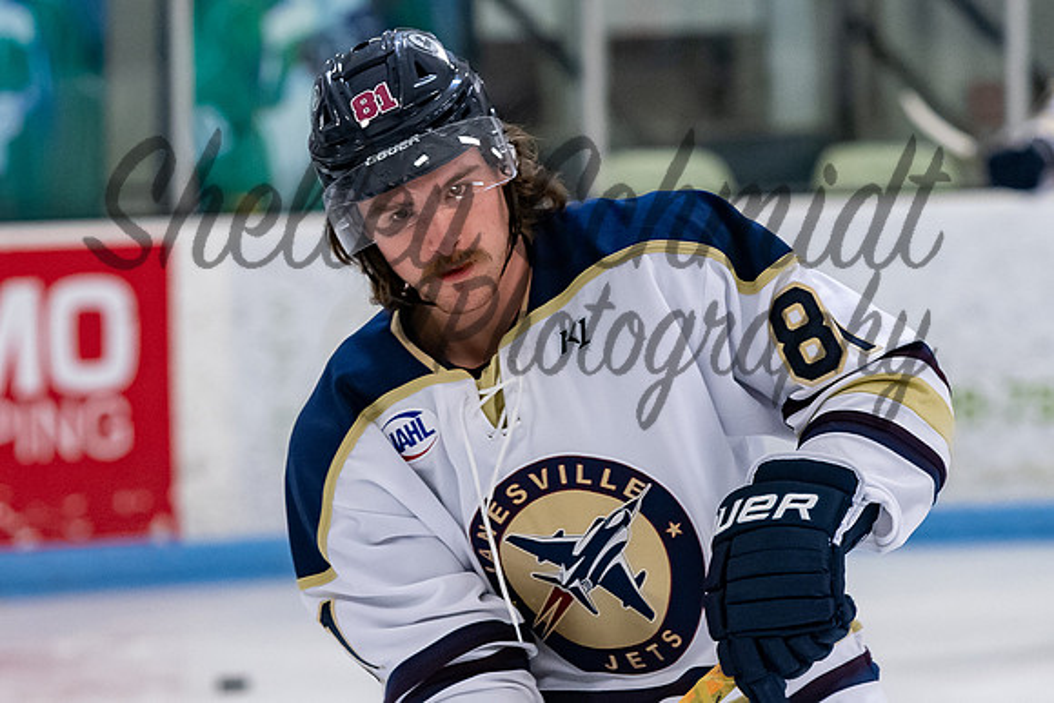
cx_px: 560
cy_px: 314
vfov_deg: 3.9
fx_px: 10317
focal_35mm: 352
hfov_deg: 5.8
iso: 2500
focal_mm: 150
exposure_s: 1/800
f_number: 3.5
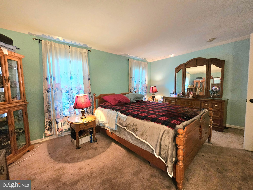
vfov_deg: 89.9
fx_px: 95
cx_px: 126
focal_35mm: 13
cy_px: 95
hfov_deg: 106.2
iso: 400
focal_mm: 2.2
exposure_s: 1/30
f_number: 2.2
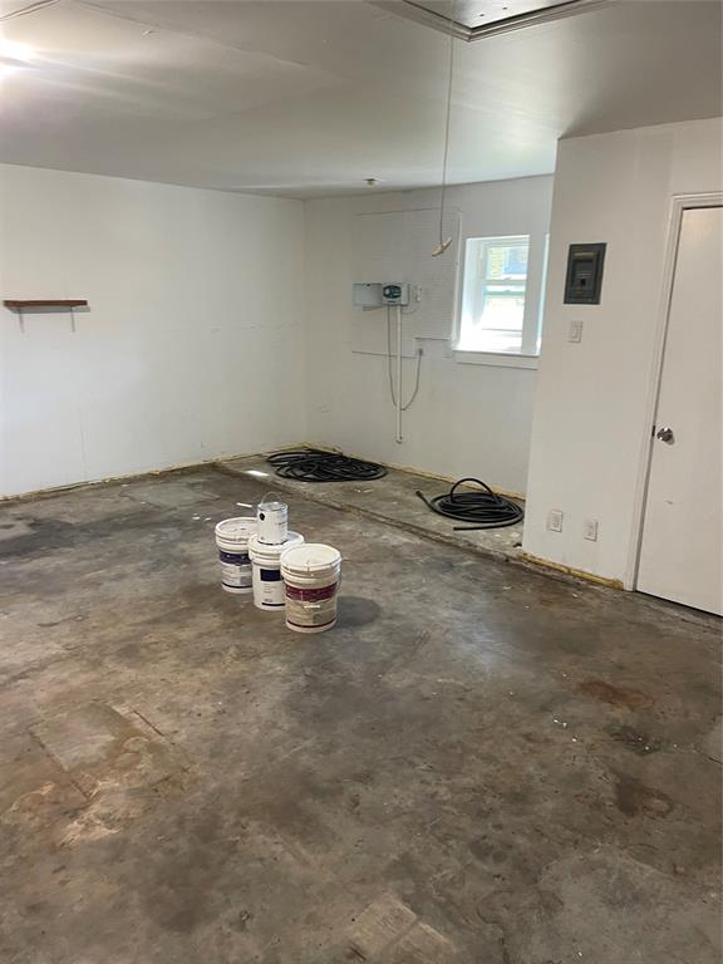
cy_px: 482
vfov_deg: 67.3
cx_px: 362
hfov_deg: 53.1
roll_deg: +0.9
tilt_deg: -10.5
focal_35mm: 26
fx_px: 724
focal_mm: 4.2
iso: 125
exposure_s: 1/60
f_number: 1.6
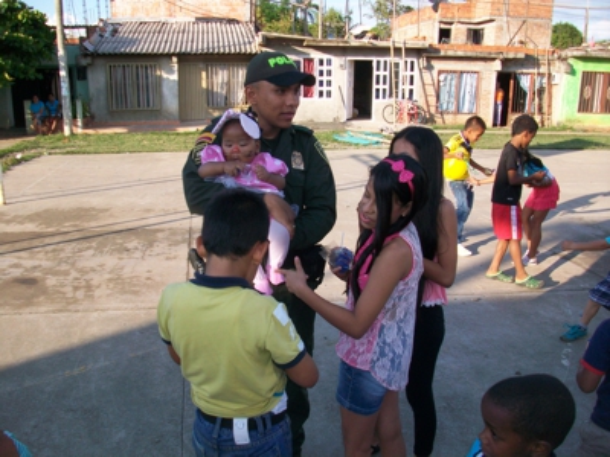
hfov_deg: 56.8
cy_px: 228
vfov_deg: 44.2
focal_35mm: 32
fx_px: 564
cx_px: 305
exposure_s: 1/320
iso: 64
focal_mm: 5.7
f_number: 2.8
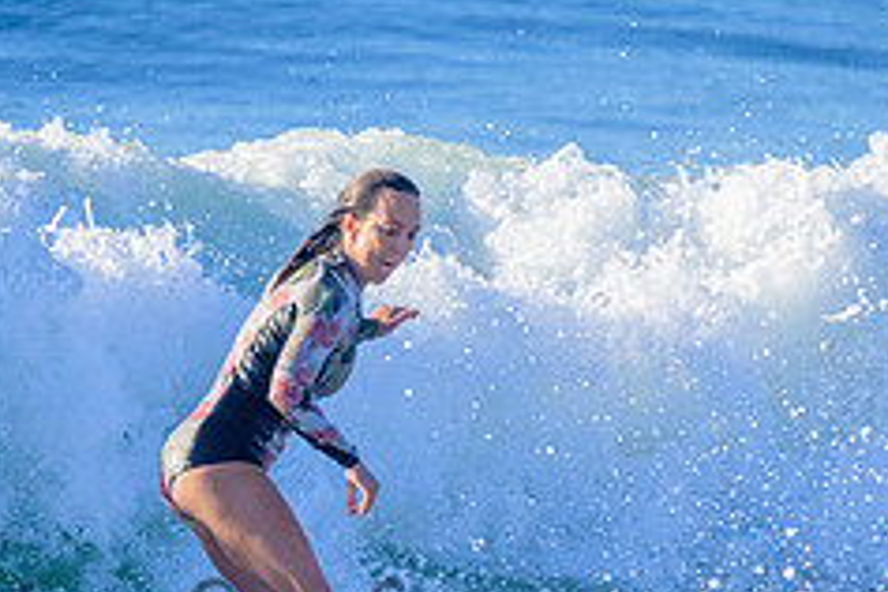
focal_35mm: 1954
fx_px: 48195
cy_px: 605
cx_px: 348
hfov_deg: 1.1
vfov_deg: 0.7
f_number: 11
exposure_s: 1/2000
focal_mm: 800
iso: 1250
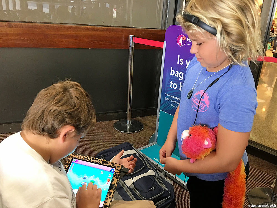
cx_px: 138
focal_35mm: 29
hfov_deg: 61.7
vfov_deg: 48.2
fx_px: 232
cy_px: 104
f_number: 2.2
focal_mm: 4.15
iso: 100
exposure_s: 1/10
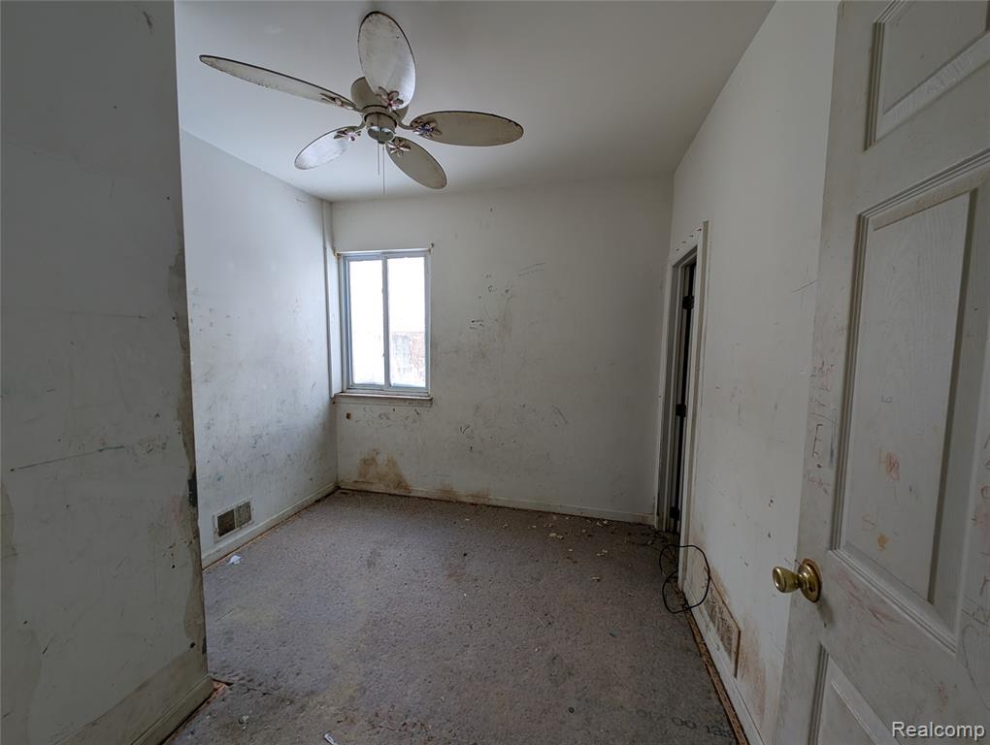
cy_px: 372
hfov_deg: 110.5
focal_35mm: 12
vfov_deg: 94.6
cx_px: 495
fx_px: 344
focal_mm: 2.23
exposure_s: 1/45
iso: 46
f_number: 1.95
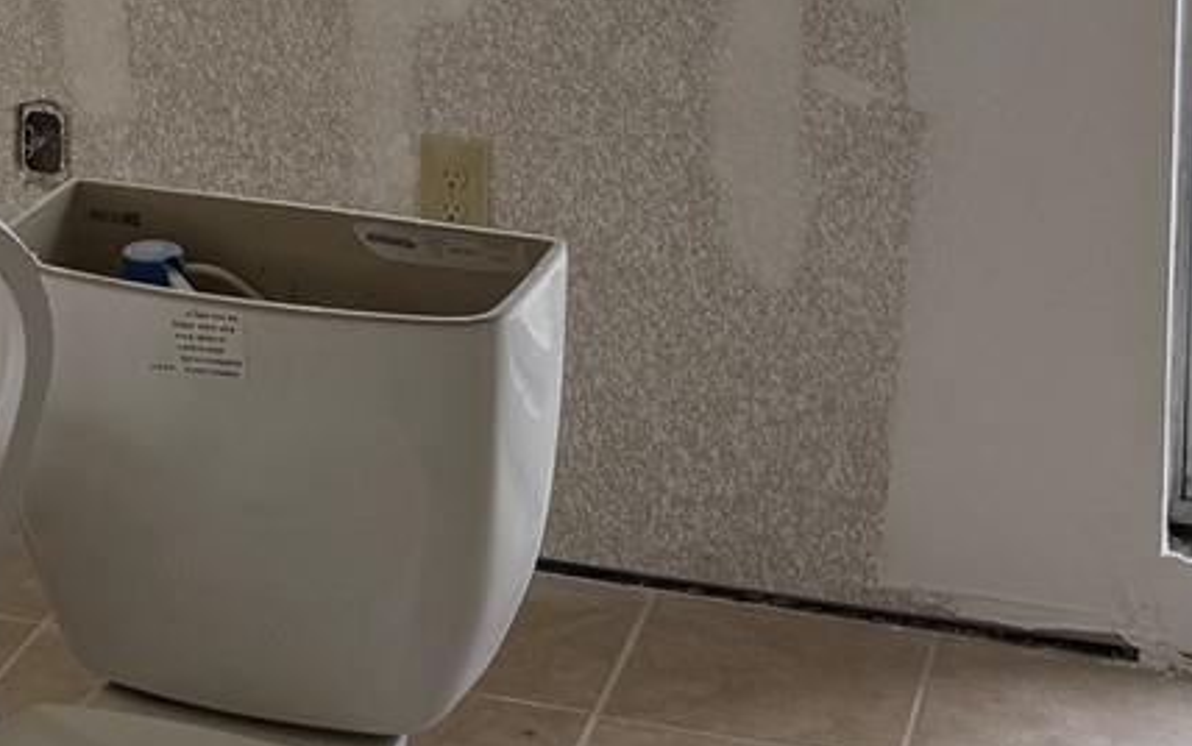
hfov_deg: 21.5
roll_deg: +0.4
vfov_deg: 13.1
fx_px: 3088
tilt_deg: -8.9
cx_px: 198
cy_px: -356
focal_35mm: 95
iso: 80
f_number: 1.78
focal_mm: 6.76
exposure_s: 1/477
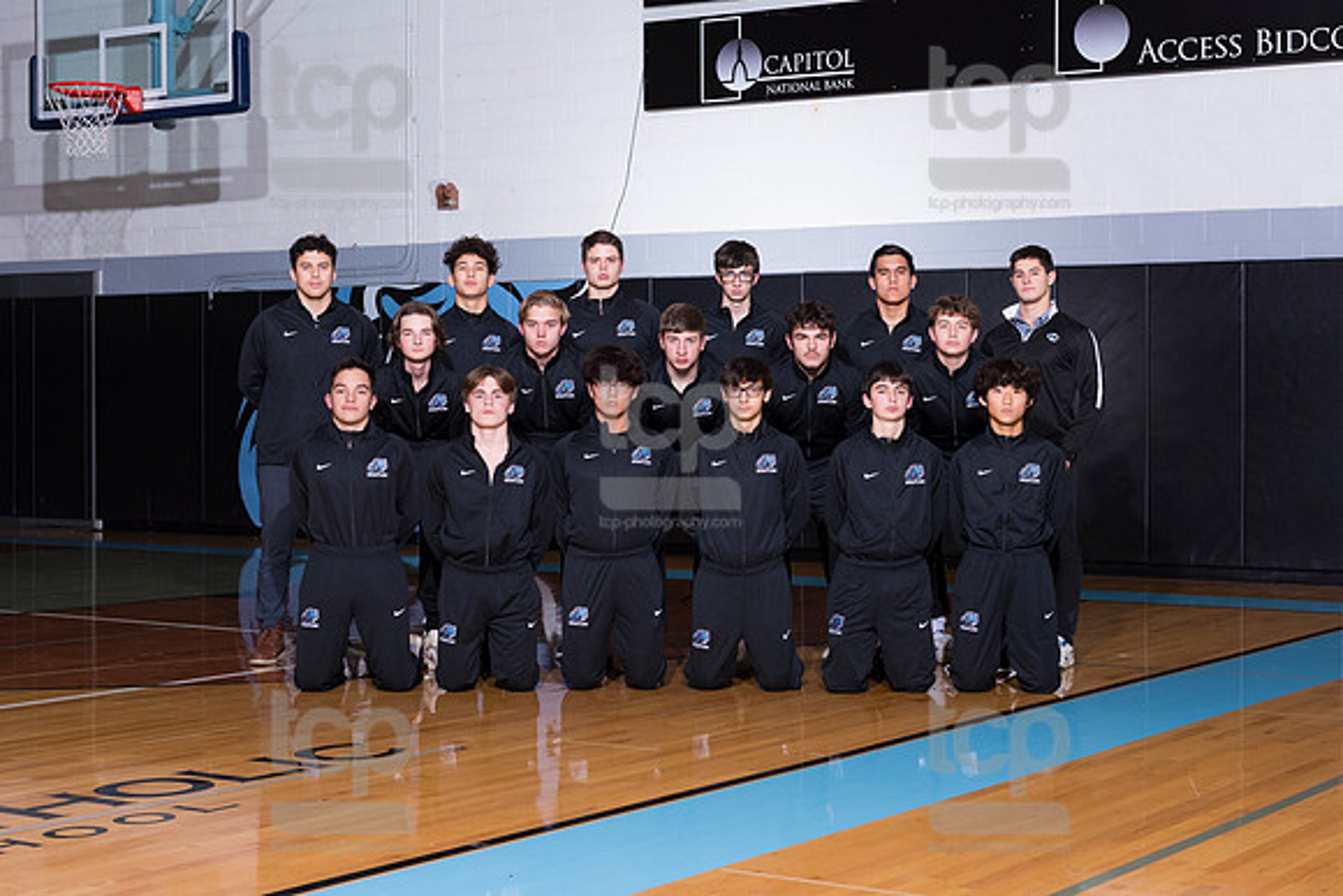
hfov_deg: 31.1
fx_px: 2410
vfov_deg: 21.1
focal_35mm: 65
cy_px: 407
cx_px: 654
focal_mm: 48
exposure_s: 1/250
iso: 320
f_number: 7.1
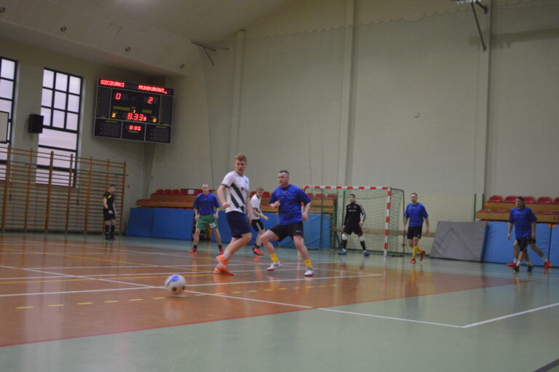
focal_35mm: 45
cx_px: 280
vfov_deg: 29.8
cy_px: 186
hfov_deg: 43.6
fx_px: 698
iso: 3200
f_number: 4.2
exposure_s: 1/200
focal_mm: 30
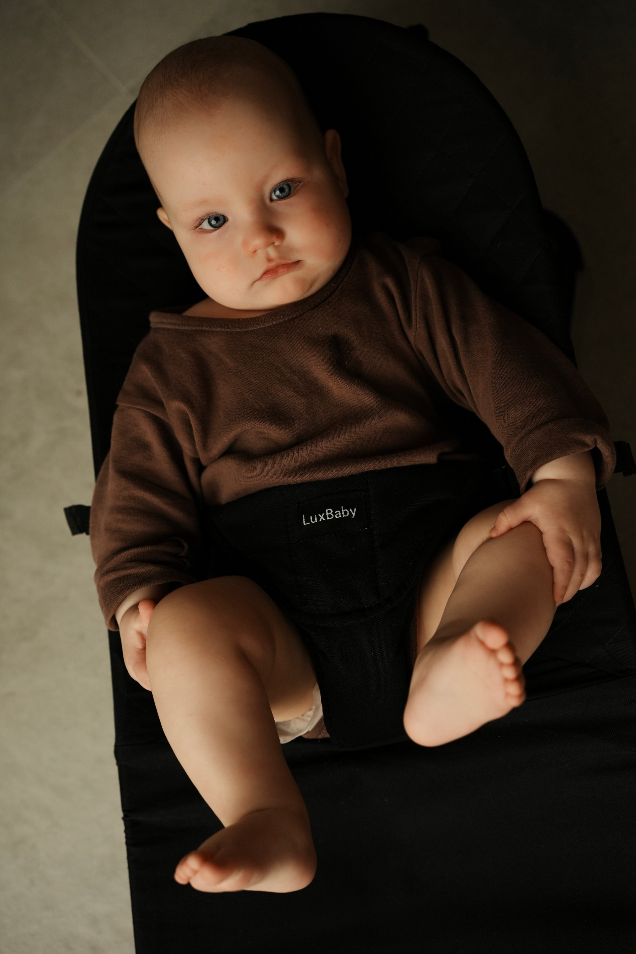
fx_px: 1325
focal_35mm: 50
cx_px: 318
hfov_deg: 27.0
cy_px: 477
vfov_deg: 39.6
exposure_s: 1/400
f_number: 2.8
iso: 640
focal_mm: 50
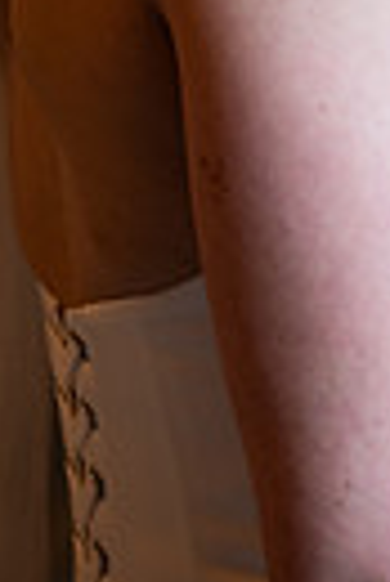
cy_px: -304
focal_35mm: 467
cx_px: 448
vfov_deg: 4.4
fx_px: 7568
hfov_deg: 2.9
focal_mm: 135
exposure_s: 1/160
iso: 400
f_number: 3.5
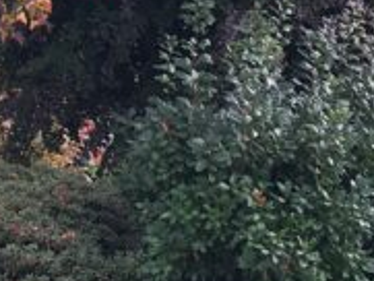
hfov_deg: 11.4
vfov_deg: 8.8
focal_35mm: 164
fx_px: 1773
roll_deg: +1.2
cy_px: -157
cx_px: -246
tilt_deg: -1.4
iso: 25
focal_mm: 4.15
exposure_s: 1/130
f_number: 2.2
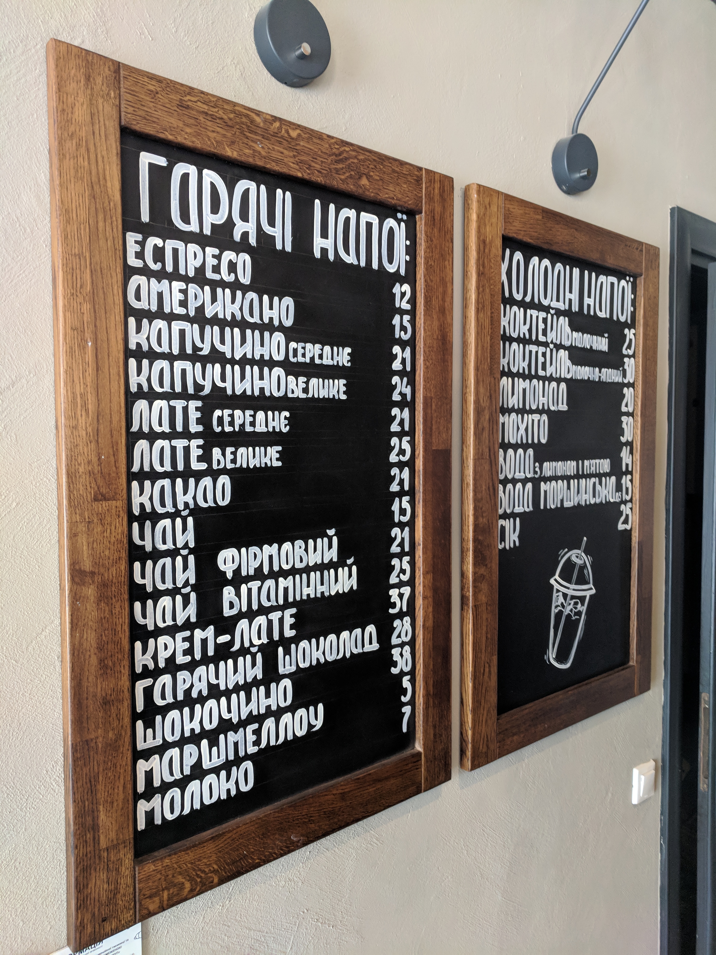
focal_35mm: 26
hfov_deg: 53.1
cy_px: 478
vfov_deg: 67.3
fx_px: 717
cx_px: 358
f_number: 2
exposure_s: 1/50
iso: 548
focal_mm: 4.67
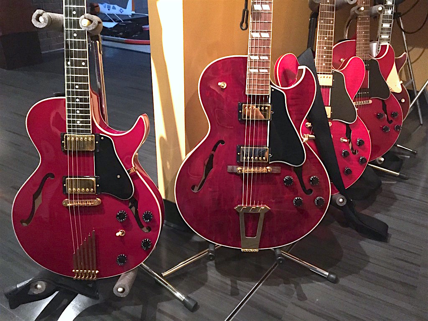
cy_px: 160
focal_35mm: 29
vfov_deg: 48.2
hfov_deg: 61.7
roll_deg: -2.0
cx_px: 214
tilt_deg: -28.1
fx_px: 359
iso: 400
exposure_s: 1/15
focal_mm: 4.15
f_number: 2.2
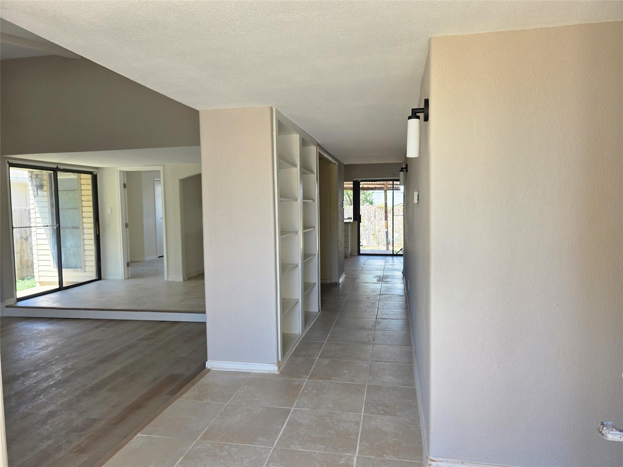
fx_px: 414
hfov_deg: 73.9
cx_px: 312
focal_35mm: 23
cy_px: 234
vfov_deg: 58.9
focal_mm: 6.3
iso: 32
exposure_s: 1/180
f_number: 1.7
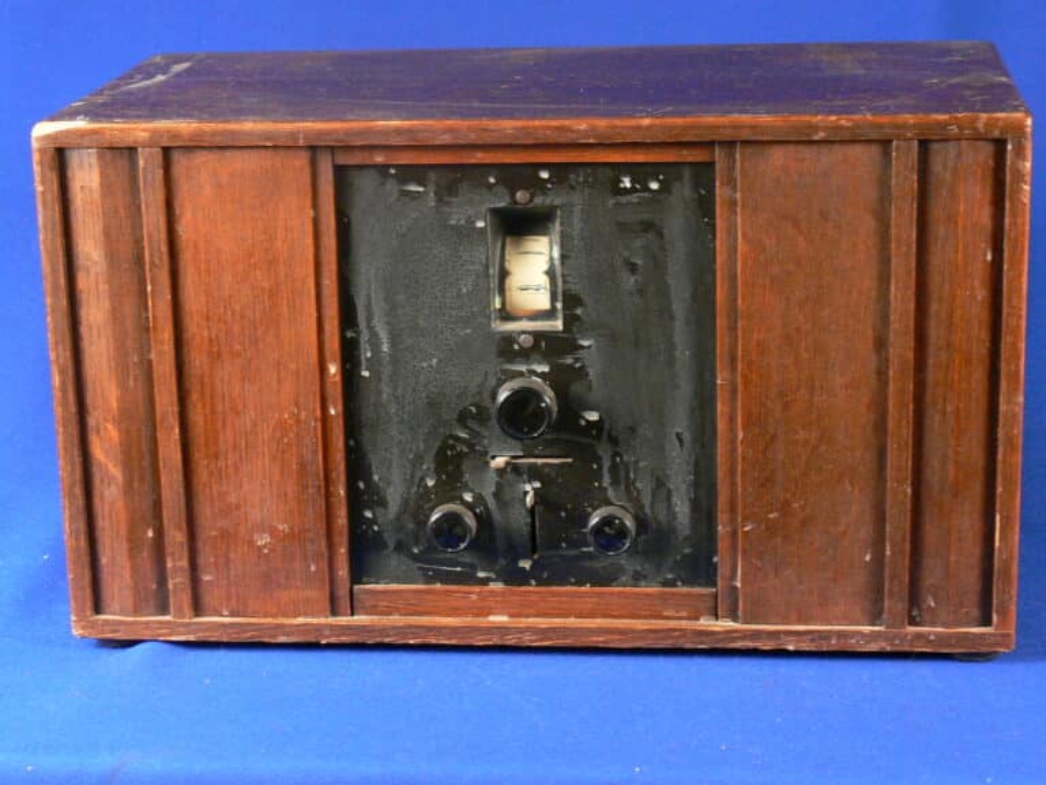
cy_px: 392
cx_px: 523
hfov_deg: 24.4
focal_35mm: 80
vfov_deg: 18.4
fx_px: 2417
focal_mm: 12.3
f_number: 3.2
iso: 200
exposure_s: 1/20
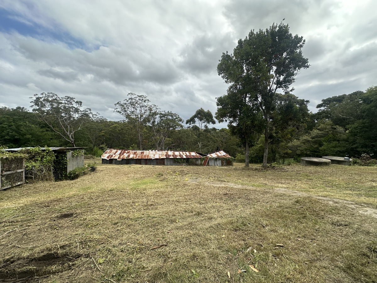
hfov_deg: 102.1
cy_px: 142
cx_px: 188
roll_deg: -0.1
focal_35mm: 14
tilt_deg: -4.1
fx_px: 152
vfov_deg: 85.7
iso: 50
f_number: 2.2
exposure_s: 1/1689
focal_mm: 2.22
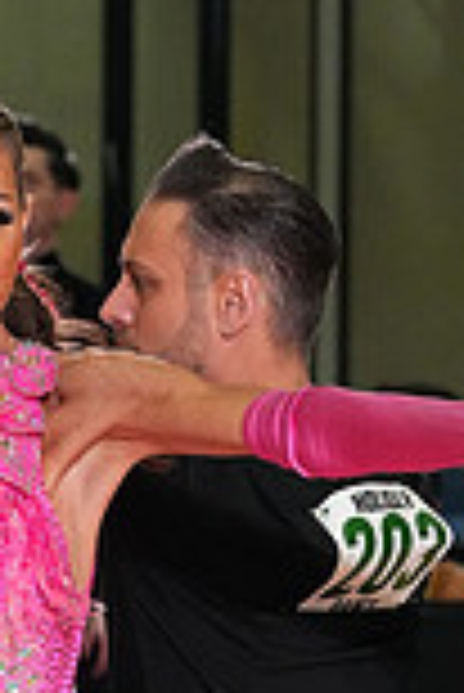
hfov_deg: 2.7
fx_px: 9664
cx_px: -2
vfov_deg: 4.1
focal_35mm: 501
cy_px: 968
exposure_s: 1/320
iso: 6400
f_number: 6.3
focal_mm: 133
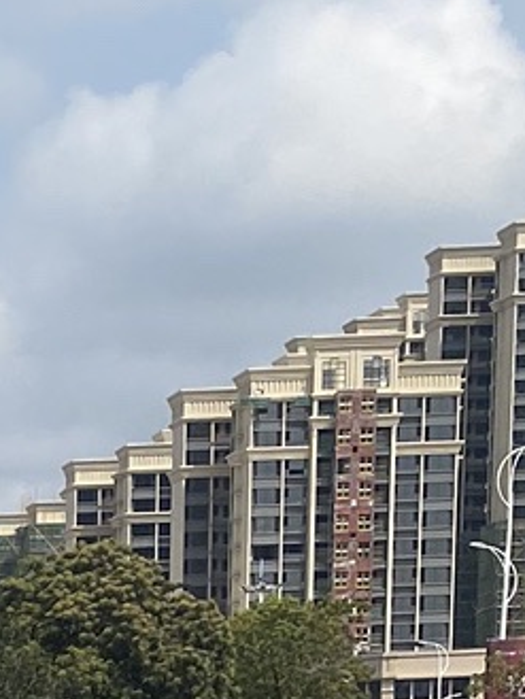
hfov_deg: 8.5
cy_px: 1477
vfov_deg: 11.1
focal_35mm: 158
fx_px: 3193
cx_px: -791
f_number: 1.8
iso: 32
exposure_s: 1/3497
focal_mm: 4.25
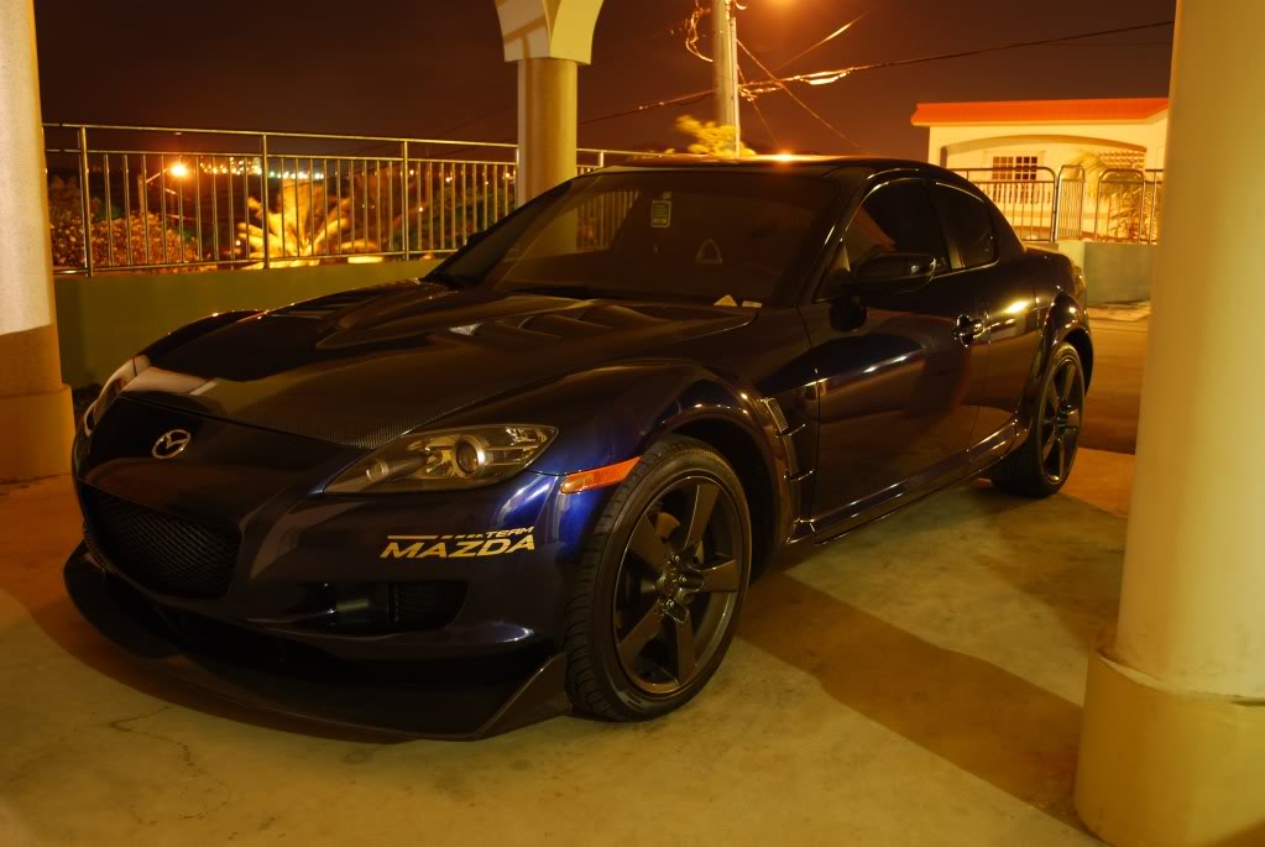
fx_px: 1161
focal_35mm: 33
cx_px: 632
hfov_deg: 57.2
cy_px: 424
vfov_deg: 40.1
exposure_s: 30
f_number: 4
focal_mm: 22
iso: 100
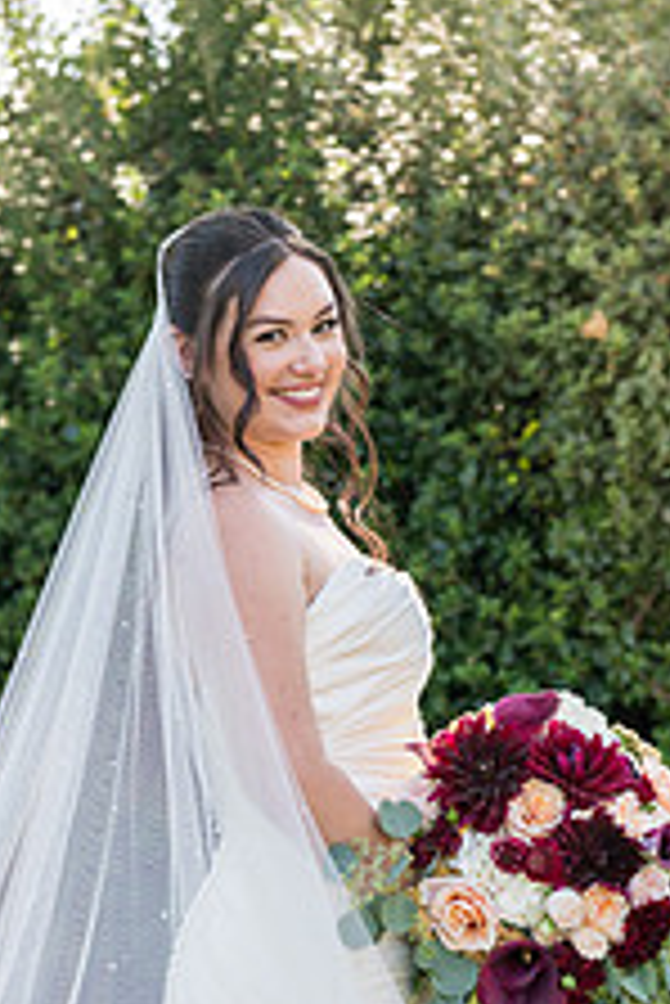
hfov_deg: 9.2
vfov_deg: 13.8
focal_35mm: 149
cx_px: 180
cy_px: 554
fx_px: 4153
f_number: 4
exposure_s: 1/320
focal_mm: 74
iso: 320
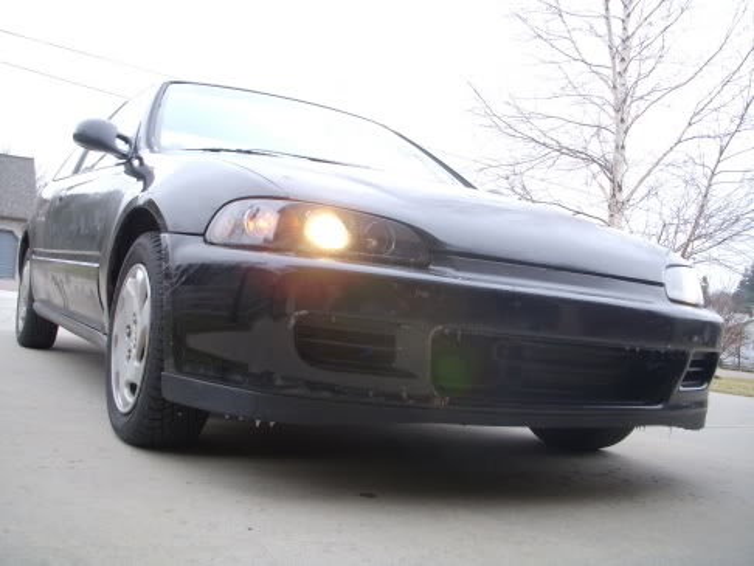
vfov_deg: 37.8
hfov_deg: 49.0
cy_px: 283
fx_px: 828
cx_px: 377
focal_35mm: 38
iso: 100
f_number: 3.3
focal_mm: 6.3
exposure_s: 1/50
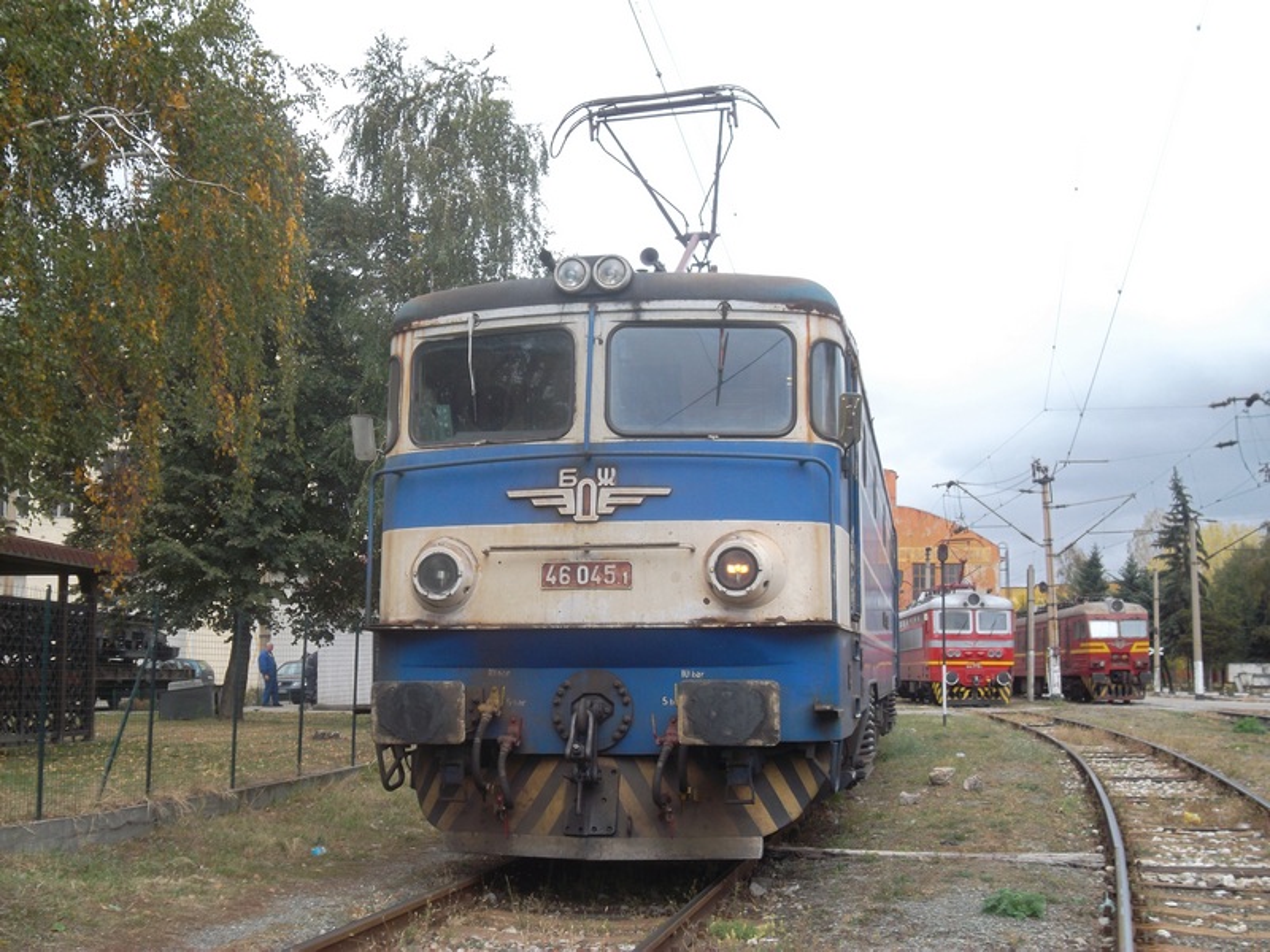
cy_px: 476
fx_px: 1614
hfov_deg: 42.9
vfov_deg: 32.9
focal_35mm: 44
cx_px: 635
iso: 80
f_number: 4.5
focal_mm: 7.8
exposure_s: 1/120
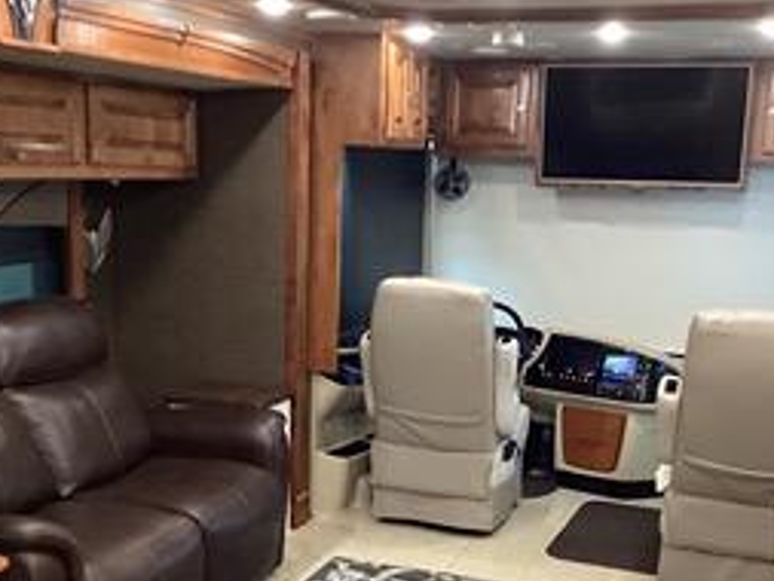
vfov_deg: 29.4
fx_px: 1096
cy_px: 404
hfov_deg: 38.9
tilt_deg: -13.4
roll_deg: -1.4
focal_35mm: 49
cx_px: 395
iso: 400
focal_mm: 3.3
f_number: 2.4
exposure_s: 1/30
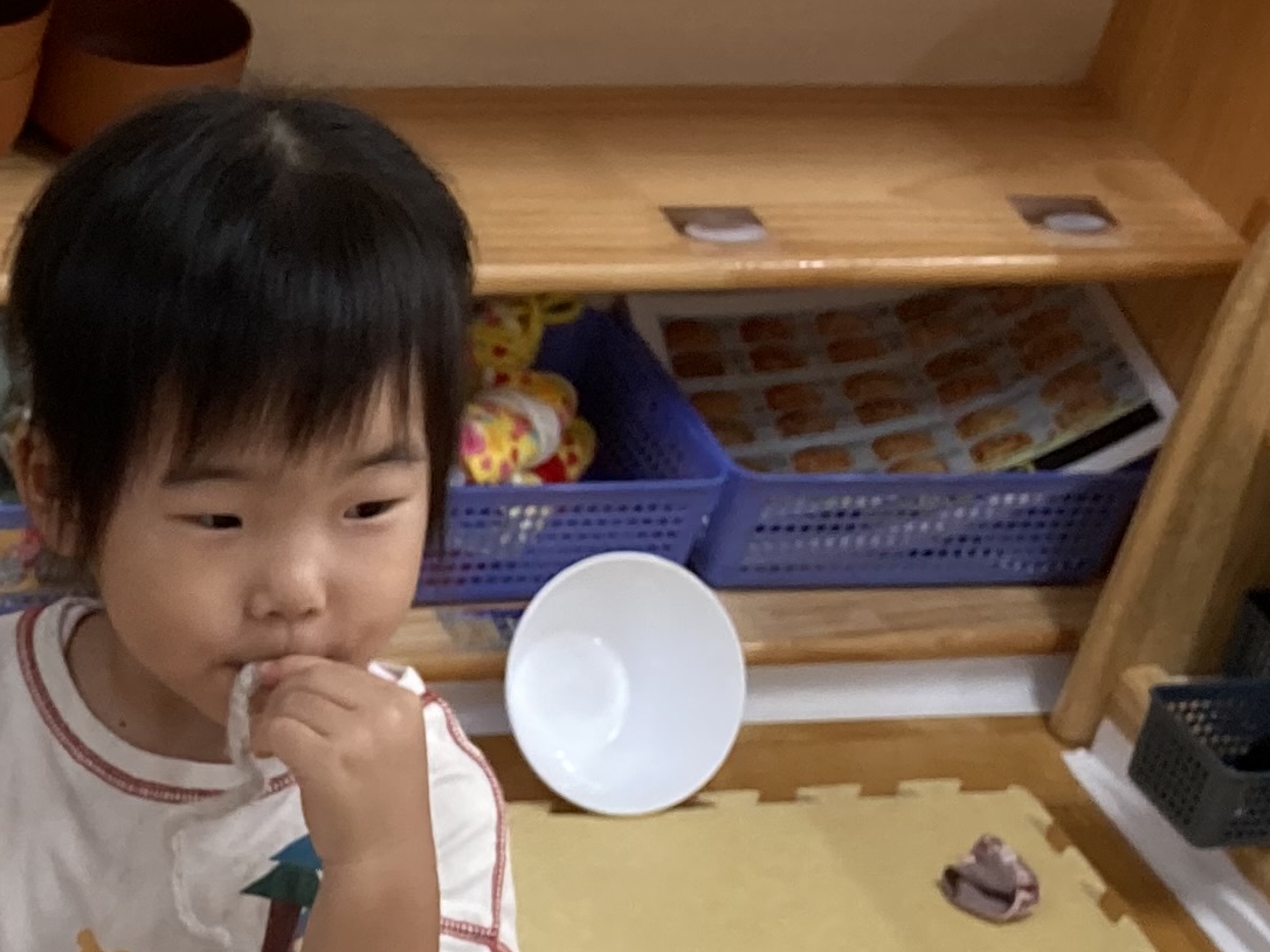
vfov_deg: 13.7
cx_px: -323
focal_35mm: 104
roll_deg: -6.4
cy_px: 1208
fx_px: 3815
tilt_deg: -40.0
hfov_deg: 17.8
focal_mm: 3.99
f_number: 1.8
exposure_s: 1/66
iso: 80
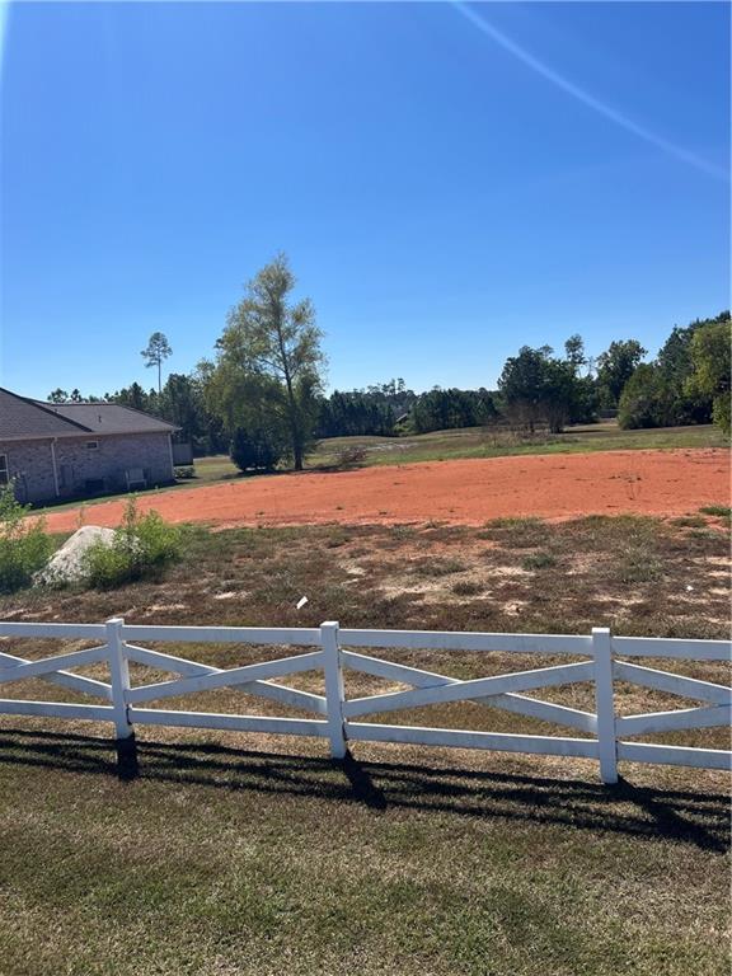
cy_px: 488
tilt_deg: -5.2
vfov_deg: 67.3
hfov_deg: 53.1
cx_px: 366
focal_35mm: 26
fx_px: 733
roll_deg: +6.2
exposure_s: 1/6211
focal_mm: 5.7
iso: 50
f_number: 1.5
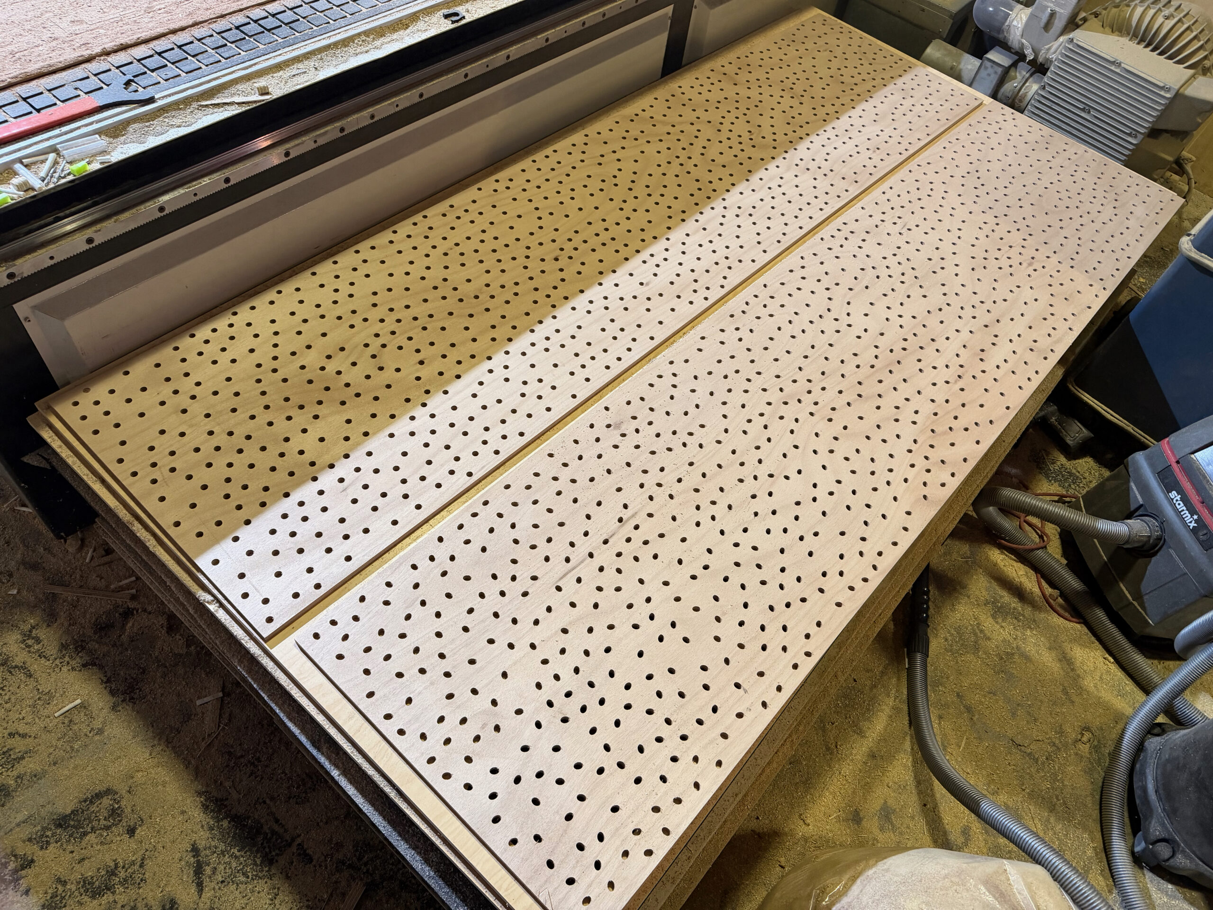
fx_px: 841
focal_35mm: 24
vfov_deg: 56.8
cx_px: 606
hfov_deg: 71.6
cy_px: 455
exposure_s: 1/50
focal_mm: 6.76
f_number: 1.78
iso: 250
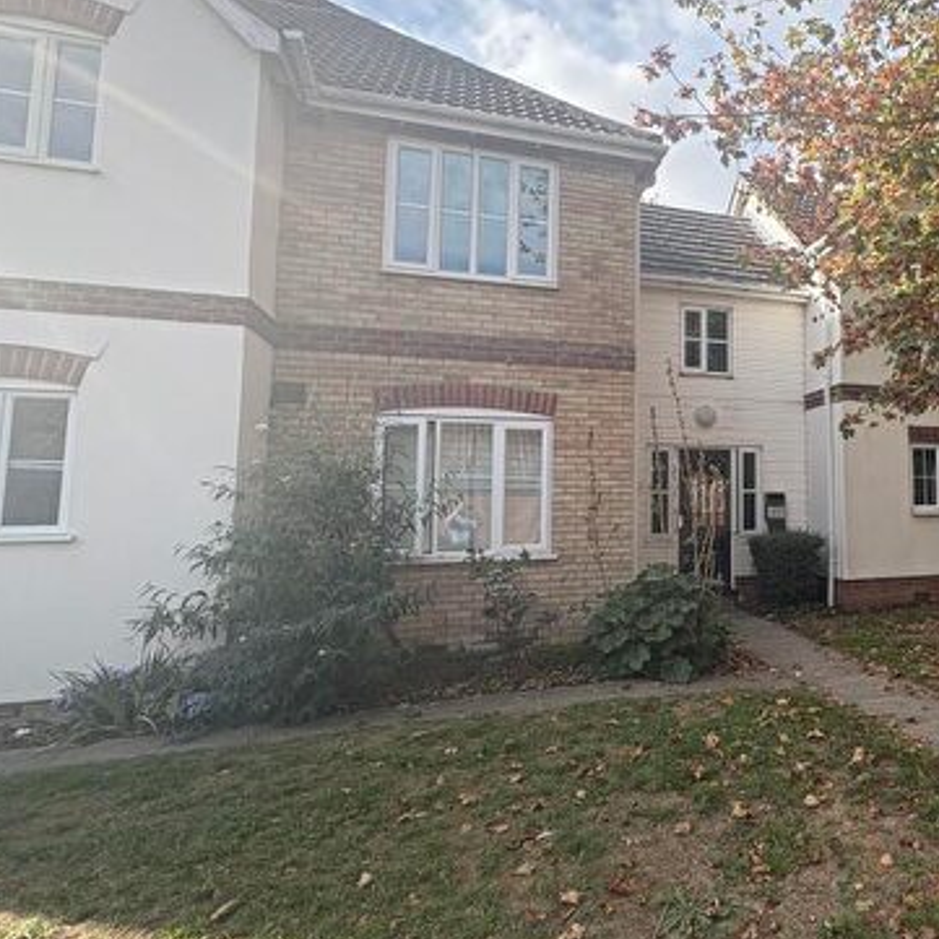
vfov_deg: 64.9
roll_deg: +1.1
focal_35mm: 24
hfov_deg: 59.2
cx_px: 770
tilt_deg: +5.5
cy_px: 430
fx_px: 737
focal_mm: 2.22
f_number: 2.2
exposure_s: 1/700
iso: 64
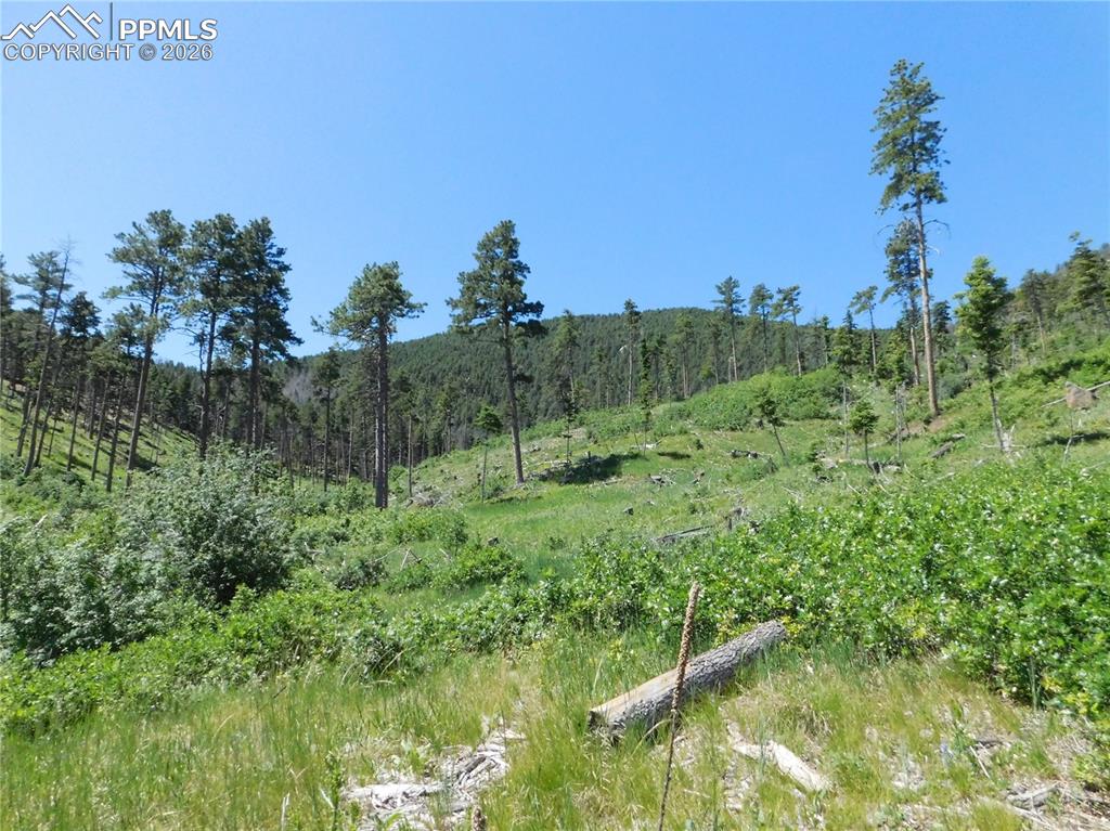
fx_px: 737
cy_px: 416
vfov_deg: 58.8
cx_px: 555
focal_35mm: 23
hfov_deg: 74.0
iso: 800
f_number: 6
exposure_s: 1/1500
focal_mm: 4
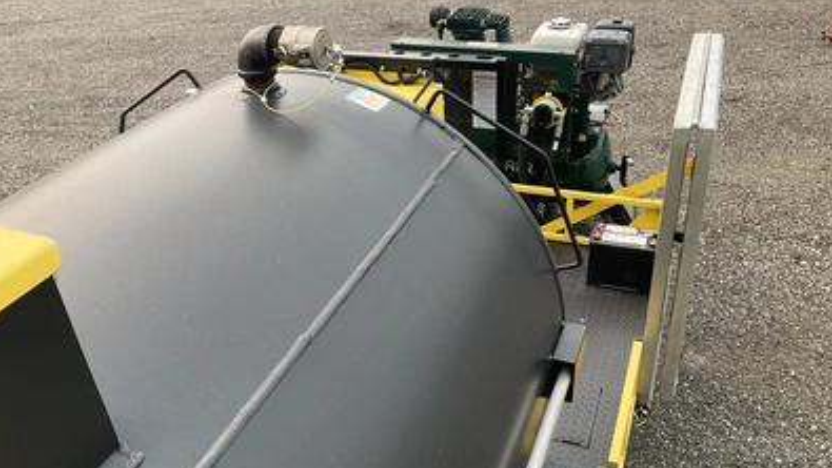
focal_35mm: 32
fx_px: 706
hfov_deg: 61.0
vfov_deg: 36.6
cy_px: 259
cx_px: 415
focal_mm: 3
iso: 25
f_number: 1.8
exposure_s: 1/378
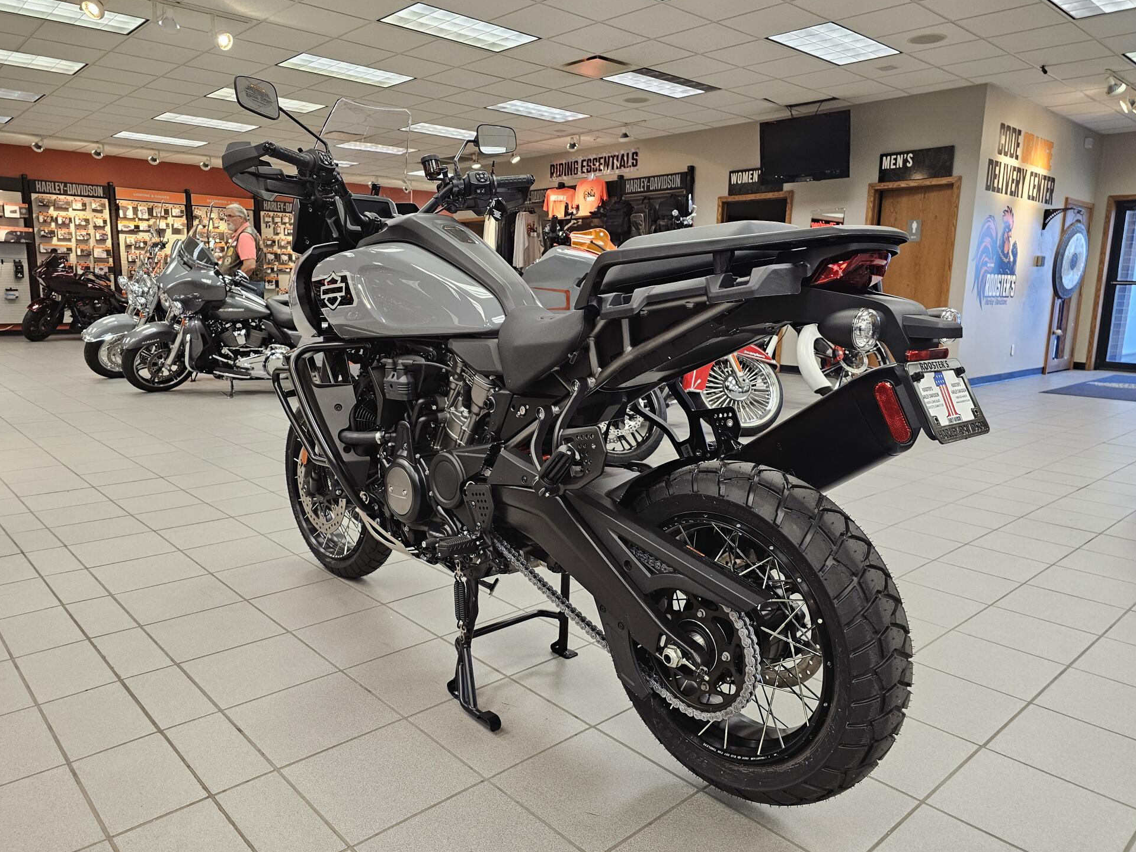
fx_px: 788
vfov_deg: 56.8
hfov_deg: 71.6
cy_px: 437
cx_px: 559
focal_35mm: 24
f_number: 1.7
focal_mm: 6.3
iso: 320
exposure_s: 1/120
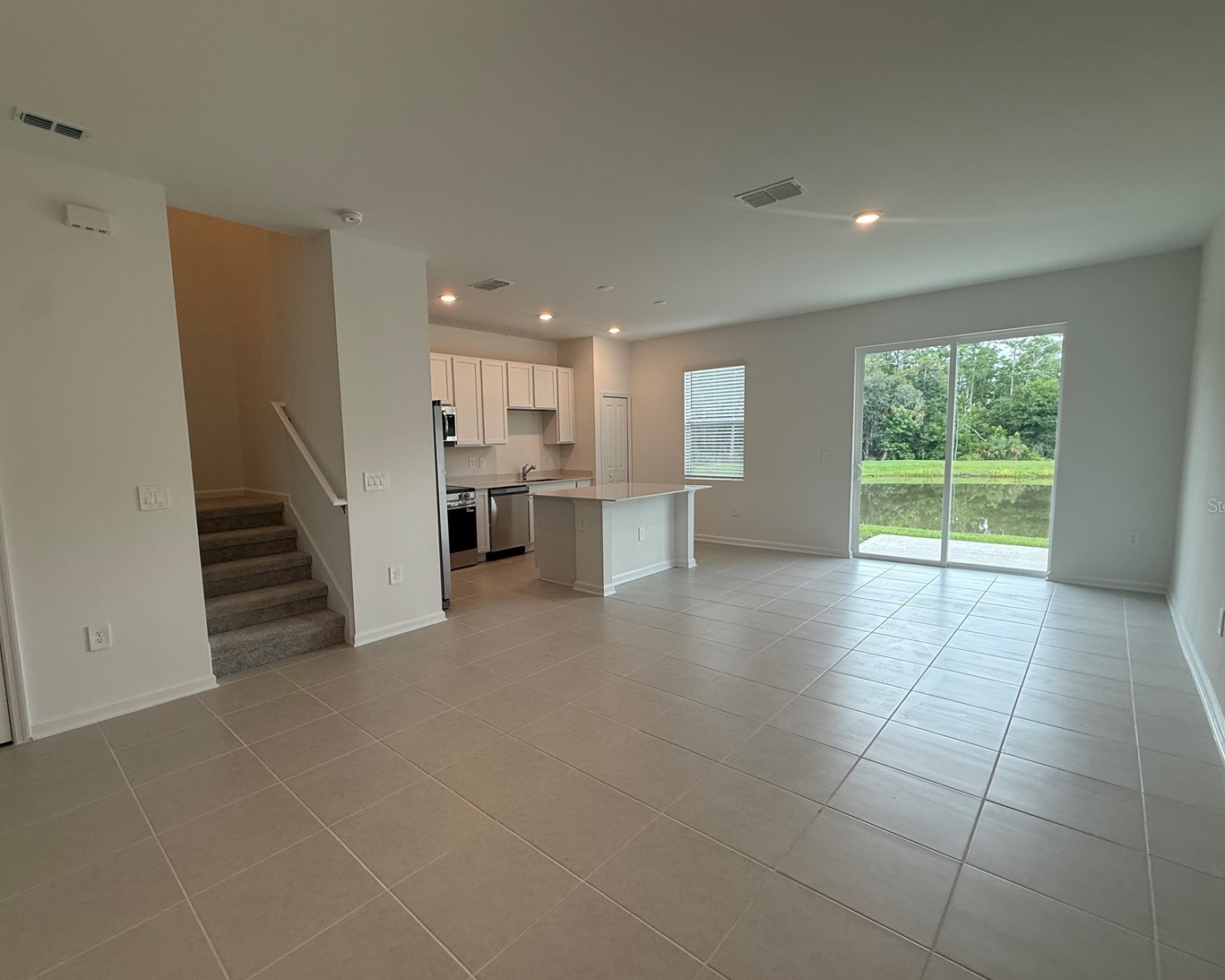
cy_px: 505
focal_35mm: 16
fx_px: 580
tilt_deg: -5.8
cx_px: 575
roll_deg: +1.1
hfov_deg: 93.0
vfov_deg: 80.3
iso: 100
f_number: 2.2
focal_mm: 2.22
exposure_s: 1/120
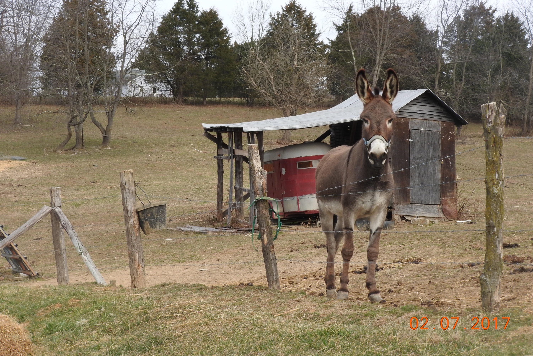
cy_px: 165
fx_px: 1081
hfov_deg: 27.7
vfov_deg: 18.7
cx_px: 266
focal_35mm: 73
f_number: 6.3
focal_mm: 12.5
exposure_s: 1/200
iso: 100
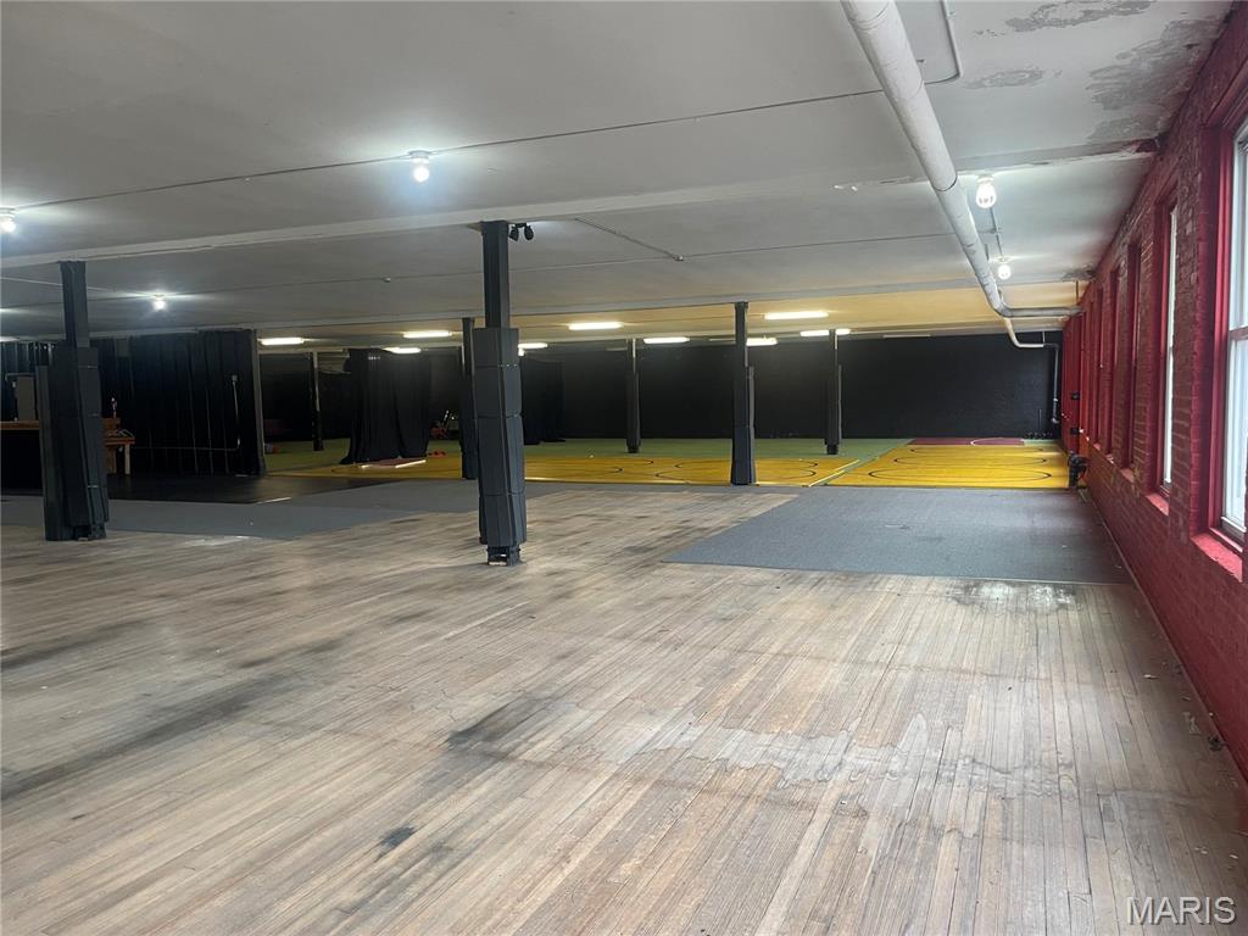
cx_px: 624
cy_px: 468
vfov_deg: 53.1
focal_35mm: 26
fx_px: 937
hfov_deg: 67.3
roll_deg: +1.5
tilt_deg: -3.5
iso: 125
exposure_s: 1/60
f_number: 1.6
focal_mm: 4.2
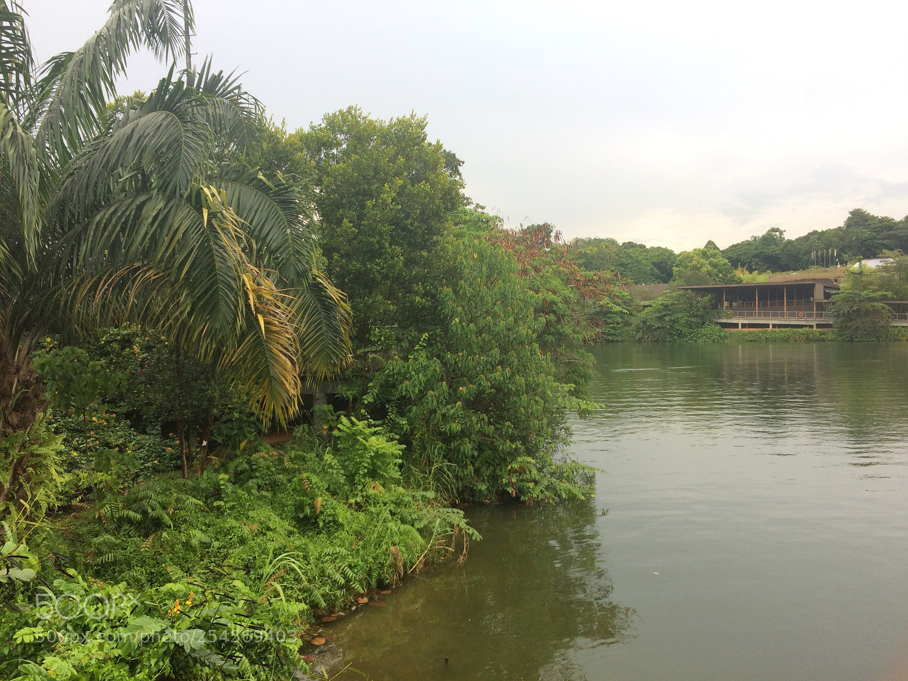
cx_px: 454
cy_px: 340
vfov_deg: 48.2
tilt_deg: -2.9
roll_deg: +0.5
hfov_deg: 61.7
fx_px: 761
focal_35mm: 29
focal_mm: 4.15
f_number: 2.2
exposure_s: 1/100
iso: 32
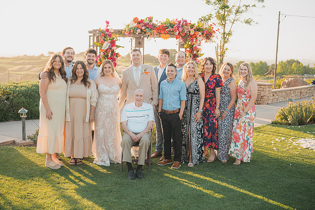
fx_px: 446
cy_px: 104
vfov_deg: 26.5
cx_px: 158
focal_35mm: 51
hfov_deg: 38.9
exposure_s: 1/640
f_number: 2.8
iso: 200
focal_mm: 50
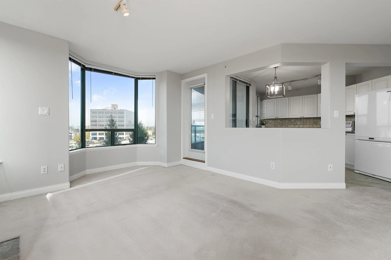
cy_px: 130
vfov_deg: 77.3
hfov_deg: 100.4
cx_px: 196
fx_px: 163
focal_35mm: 15
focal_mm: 10
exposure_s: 1/200
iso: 320
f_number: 13
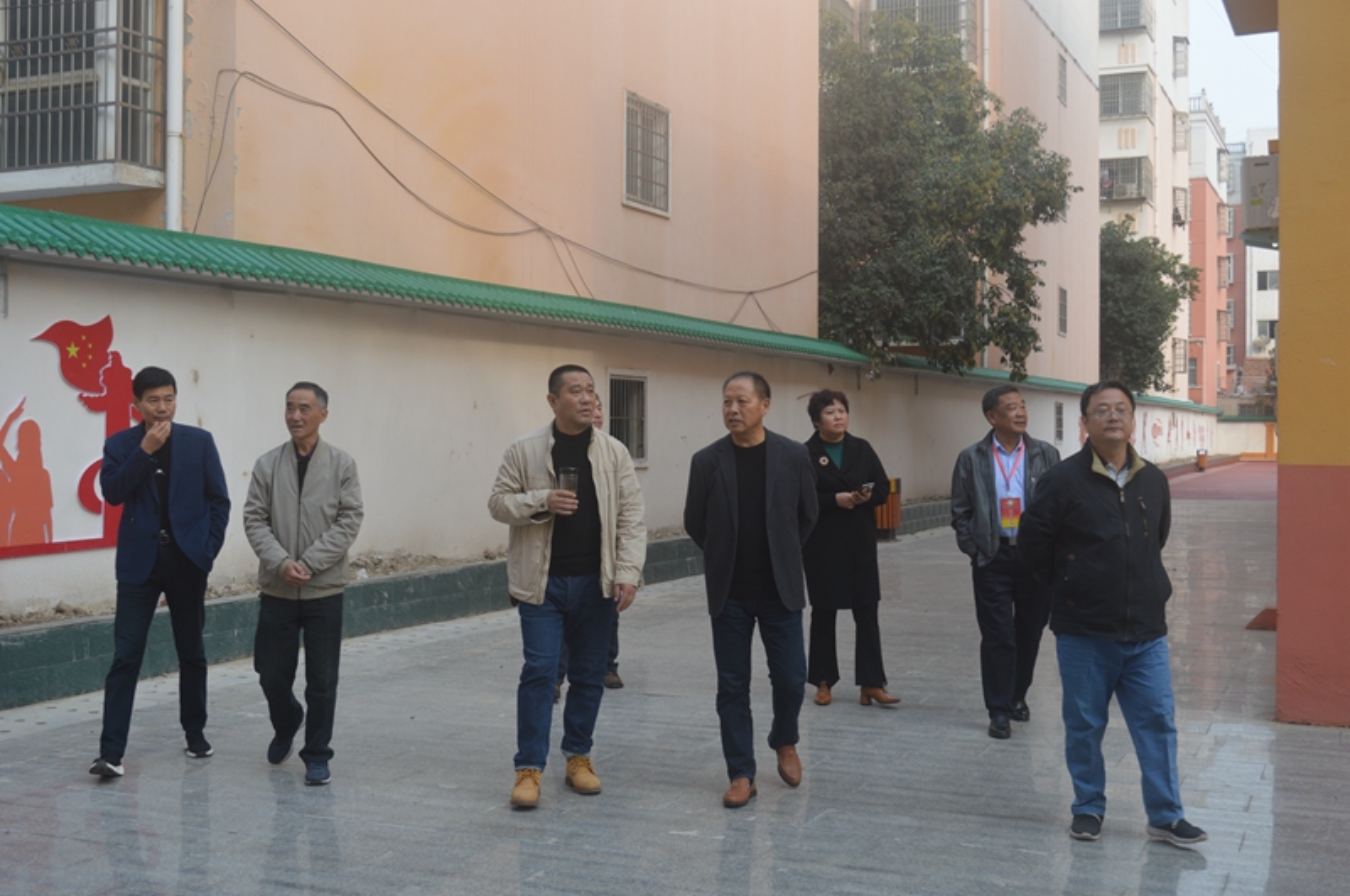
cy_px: 448
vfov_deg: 31.8
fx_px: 1573
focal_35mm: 42
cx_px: 675
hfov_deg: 46.5
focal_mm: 28
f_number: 6.3
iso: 100
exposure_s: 1/160
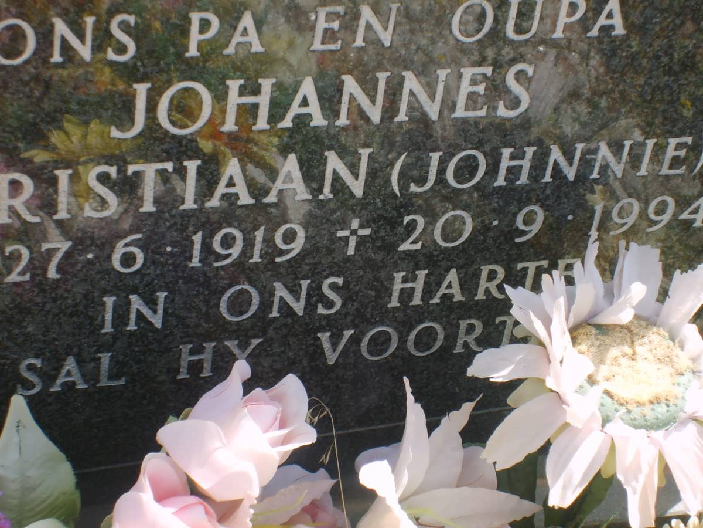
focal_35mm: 105
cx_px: 352
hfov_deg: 18.7
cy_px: 264
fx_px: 2132
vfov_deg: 14.1
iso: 50
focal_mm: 17.4
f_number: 4.9
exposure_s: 1/180
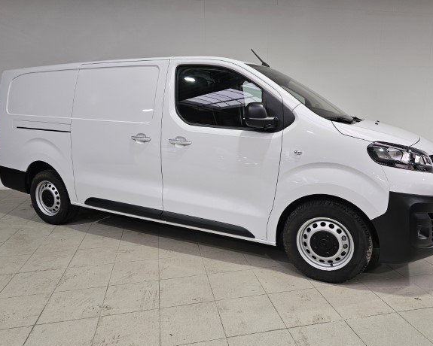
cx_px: 224
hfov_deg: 68.1
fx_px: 320
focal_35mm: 25
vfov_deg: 56.8
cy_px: 175
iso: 80
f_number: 1.7
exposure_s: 1/180
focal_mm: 6.3
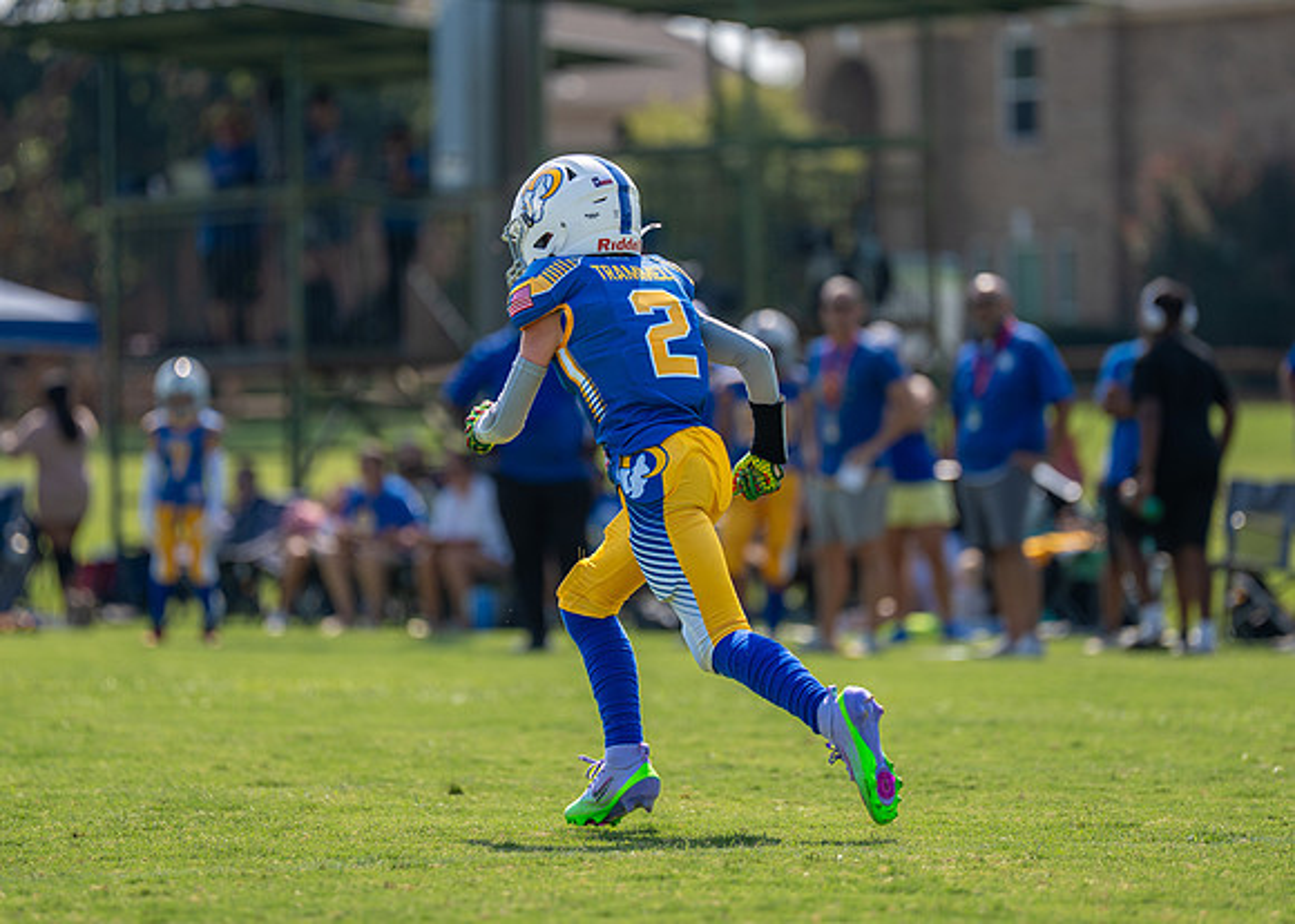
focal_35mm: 277
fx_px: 10197
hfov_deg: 7.3
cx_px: 657
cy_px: 390
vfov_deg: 5.2
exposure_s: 1/1600
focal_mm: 200
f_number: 2.8
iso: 100
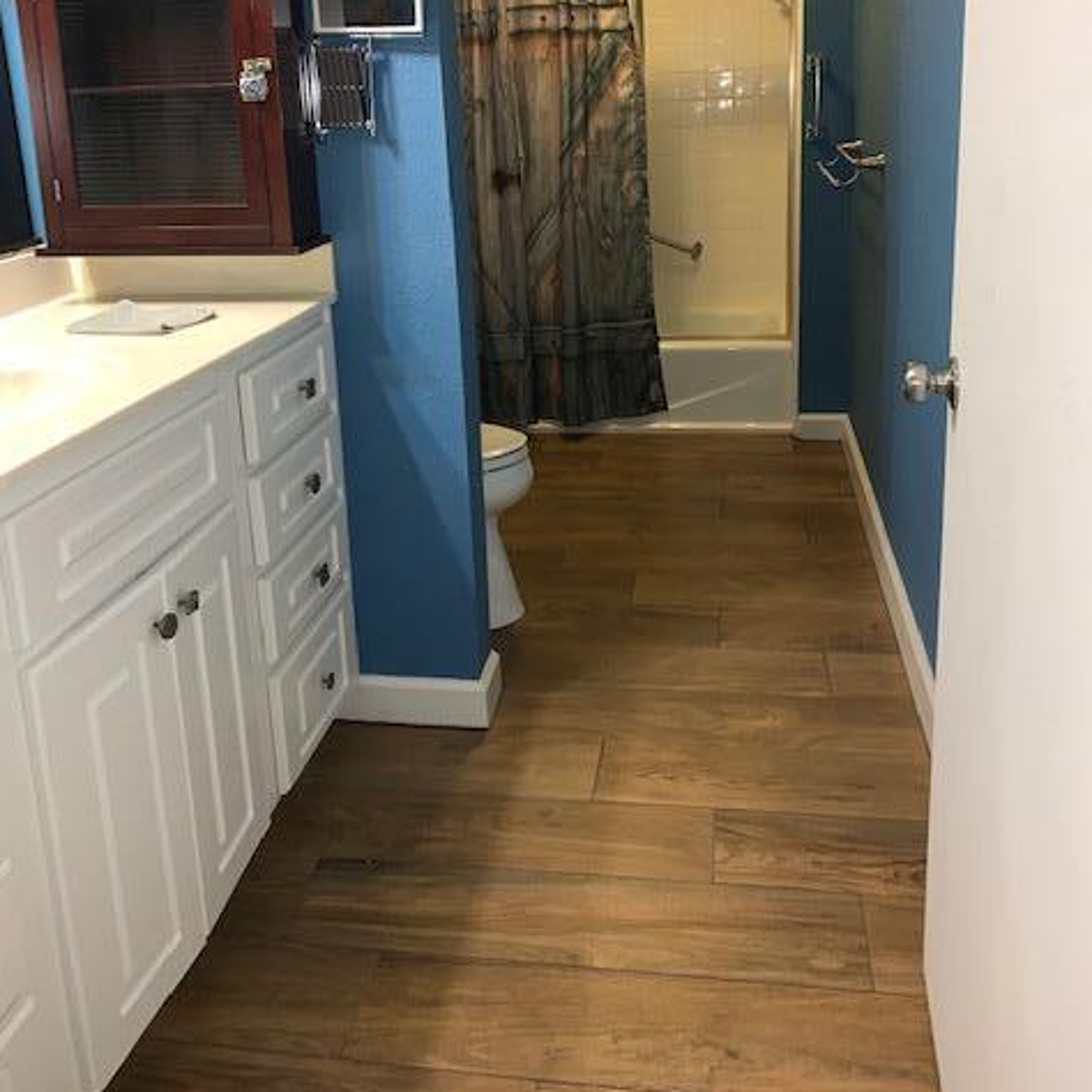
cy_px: 359
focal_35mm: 31
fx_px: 1106
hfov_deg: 52.5
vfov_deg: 51.5
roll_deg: +3.3
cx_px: 544
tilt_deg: -12.4
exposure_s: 1/7
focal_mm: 4.25
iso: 100
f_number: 1.8
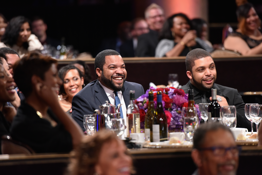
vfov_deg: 6.9
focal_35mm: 200
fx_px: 1456
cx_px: 131
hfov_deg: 10.3
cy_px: 88
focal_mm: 200
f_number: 4
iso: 2500
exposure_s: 1/200
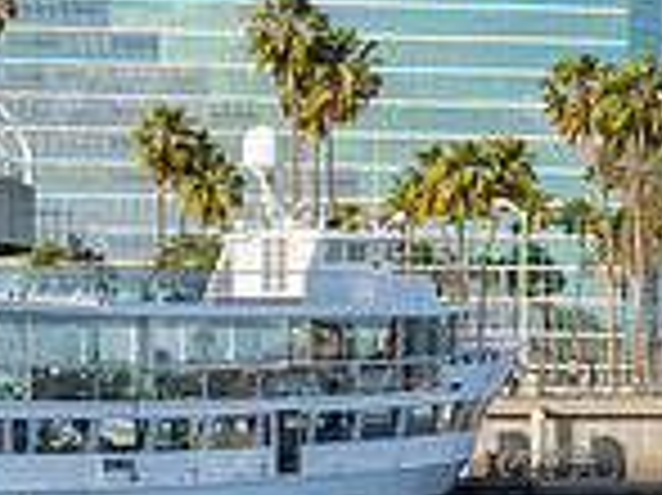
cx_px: 626
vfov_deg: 9.9
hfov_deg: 13.0
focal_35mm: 150
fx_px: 2866
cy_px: 313
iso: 100
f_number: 2.8
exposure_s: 1/640
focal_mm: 39.4
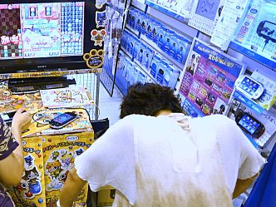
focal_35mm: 40
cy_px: 87
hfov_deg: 45.0
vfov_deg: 35.9
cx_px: 64
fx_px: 319
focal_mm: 18
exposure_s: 1/60
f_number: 4
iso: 400
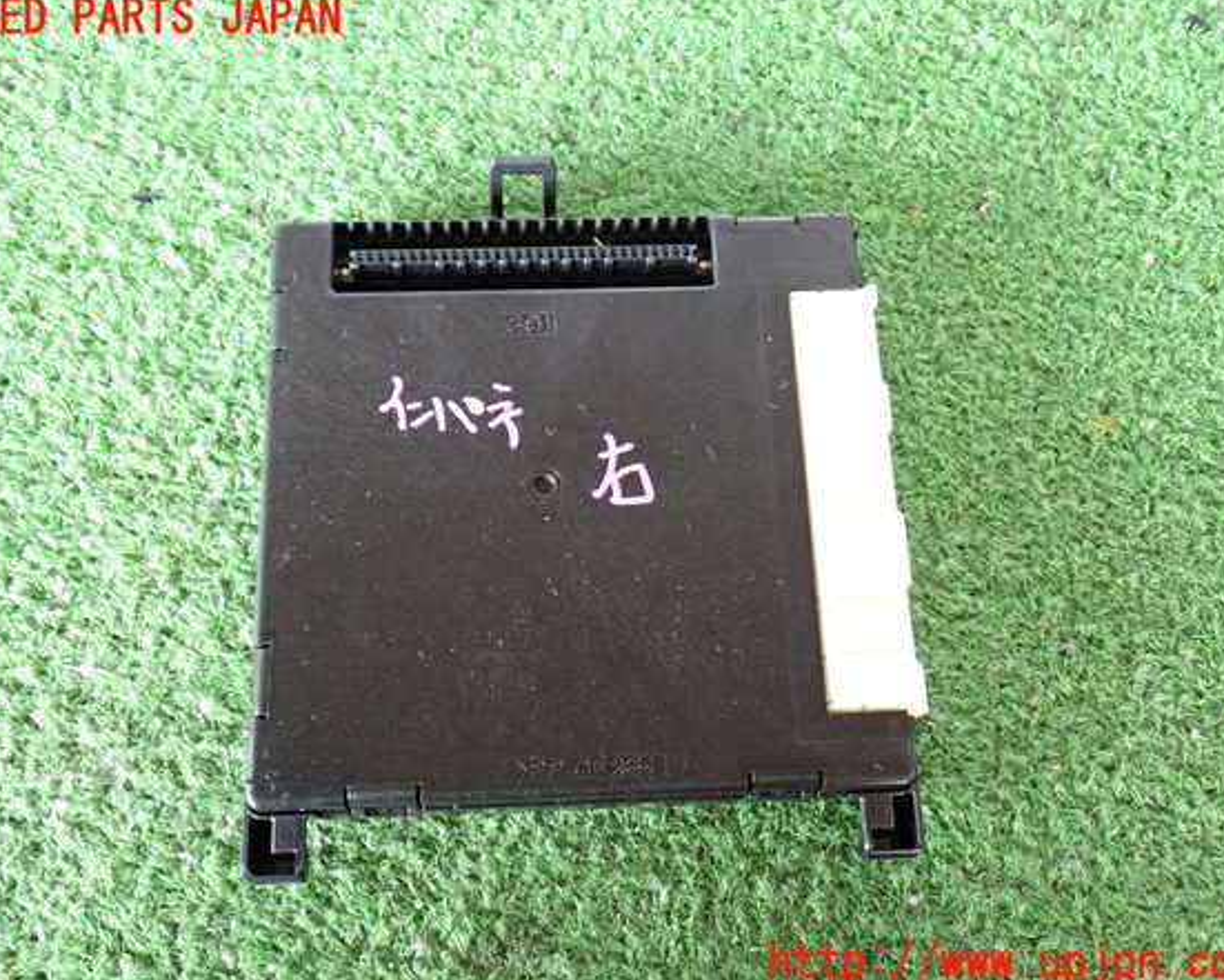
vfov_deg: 43.4
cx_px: 604
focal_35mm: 34
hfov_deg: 52.8
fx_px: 1232
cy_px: 491
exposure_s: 1/30
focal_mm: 5.79
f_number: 2.4
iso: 500
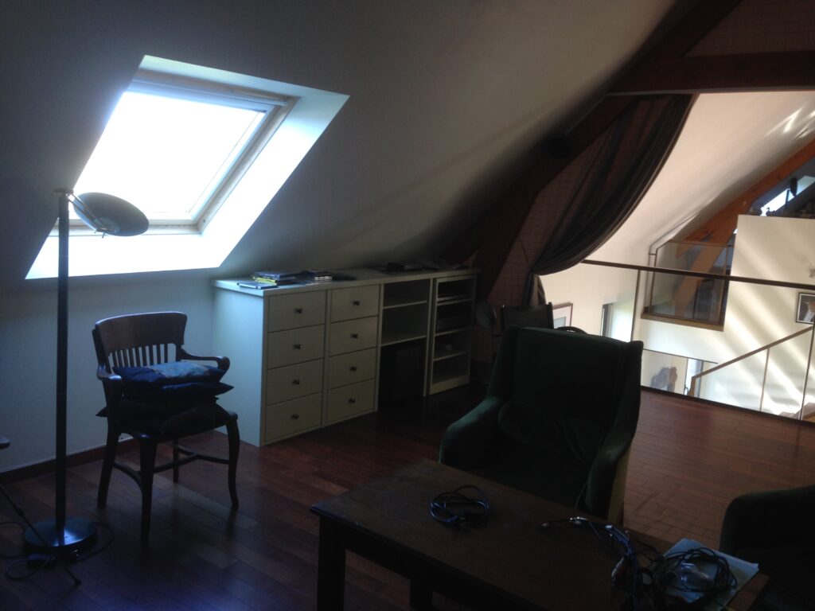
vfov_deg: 42.9
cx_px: 408
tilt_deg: -8.6
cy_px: 306
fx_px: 777
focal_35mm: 33
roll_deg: -3.0
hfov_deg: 55.4
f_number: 2.4
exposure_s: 1/20
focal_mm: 4.12
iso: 64
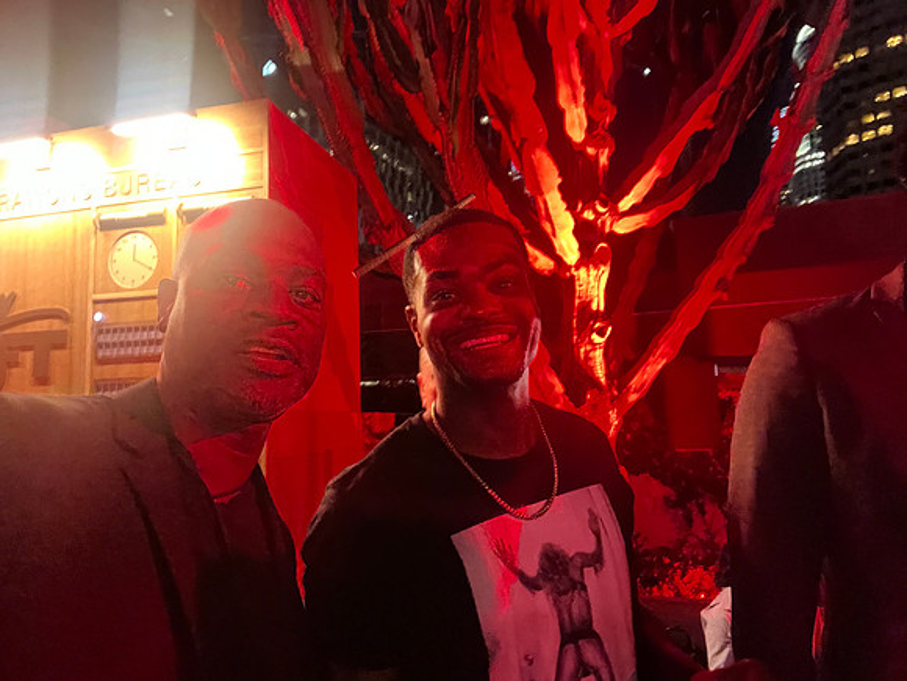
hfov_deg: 73.9
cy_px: 340
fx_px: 603
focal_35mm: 23
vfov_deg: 58.9
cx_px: 454
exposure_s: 1/15
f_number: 2.2
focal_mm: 2.71
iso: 1000
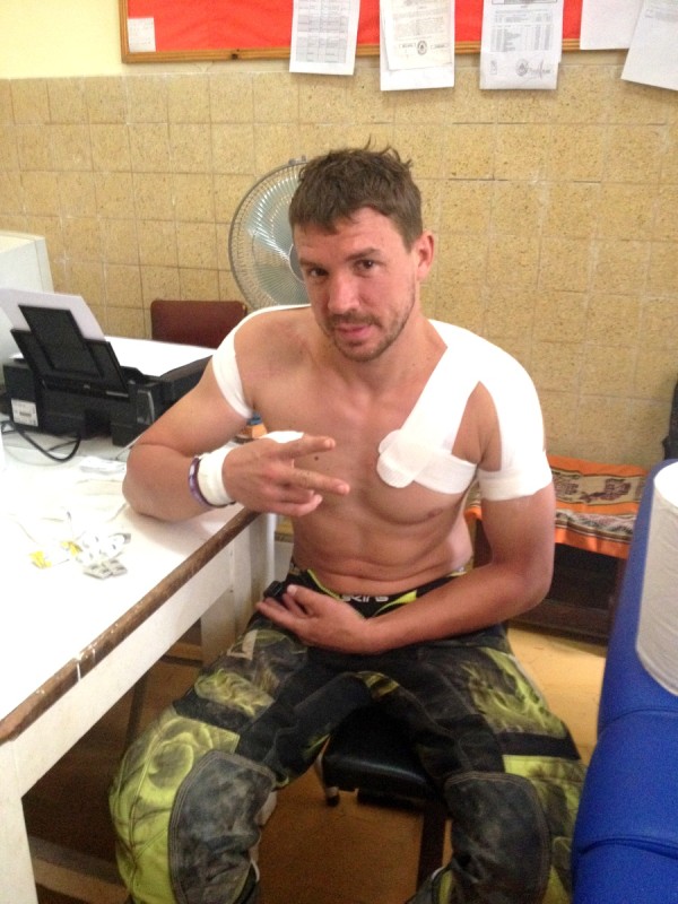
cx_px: 339
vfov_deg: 52.6
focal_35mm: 35
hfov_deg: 40.7
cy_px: 452
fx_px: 914
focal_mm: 4.28
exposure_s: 1/15
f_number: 2.4
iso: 400
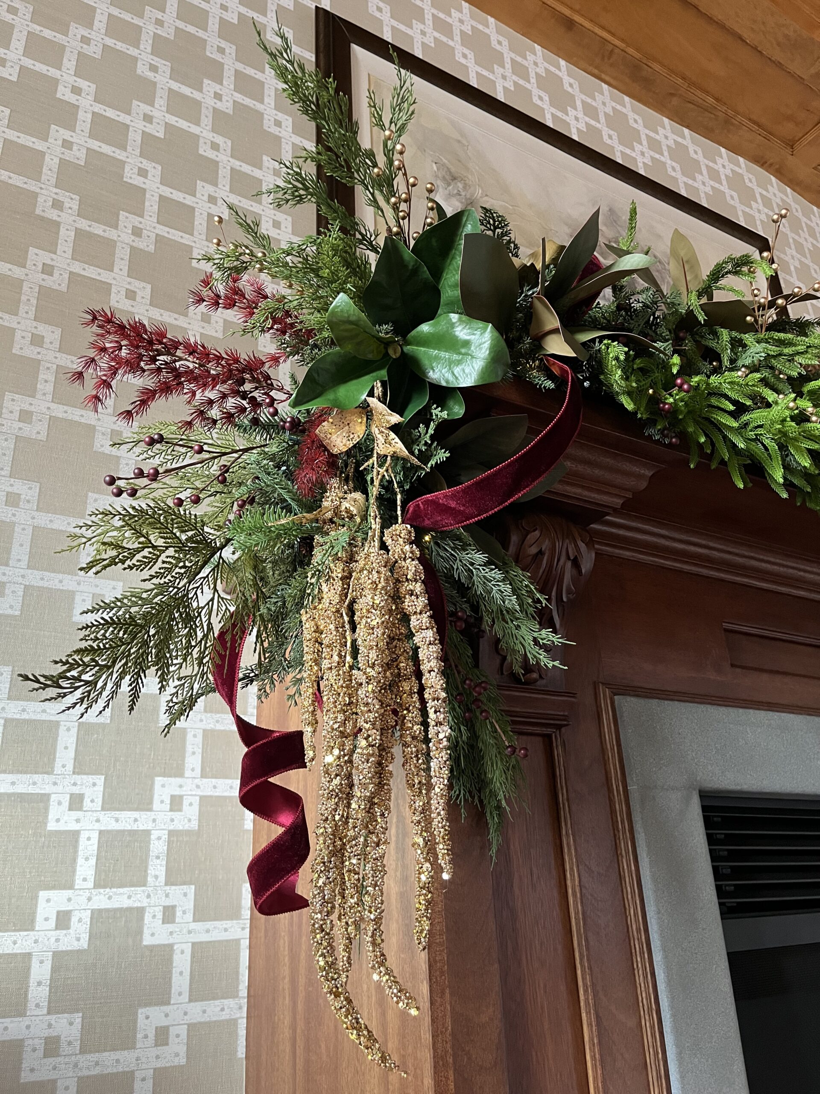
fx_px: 821
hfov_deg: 53.1
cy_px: 547
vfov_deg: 67.3
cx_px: 410
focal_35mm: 26
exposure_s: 1/60
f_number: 1.6
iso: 320
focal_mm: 5.1
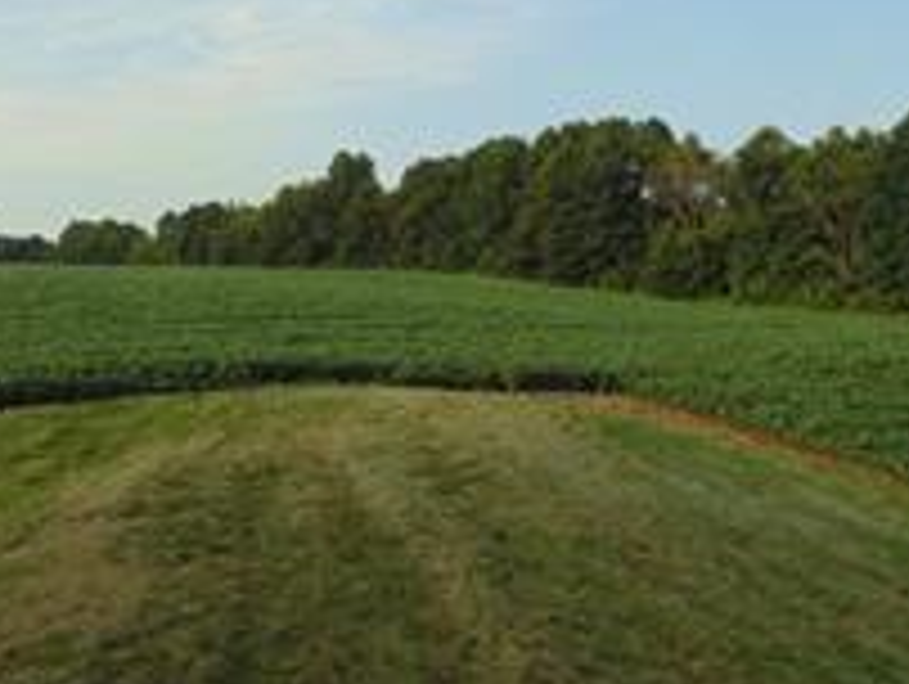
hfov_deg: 48.3
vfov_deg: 38.6
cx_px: 234
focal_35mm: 37
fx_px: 973
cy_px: 270
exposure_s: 1/500
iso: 80
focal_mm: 4
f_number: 3.1
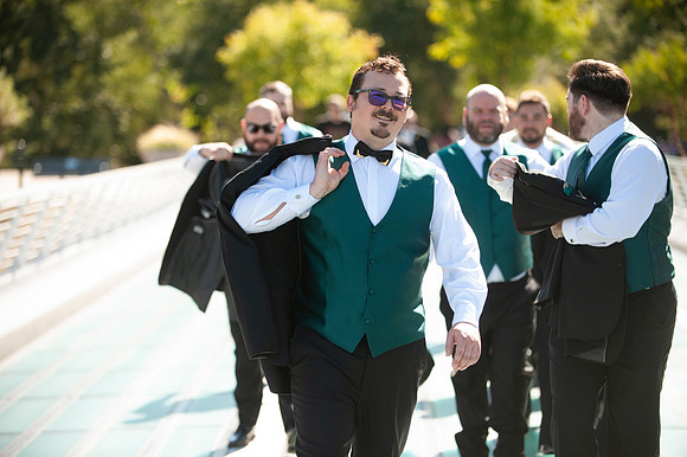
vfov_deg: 11.8
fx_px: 2212
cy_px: 228
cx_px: 344
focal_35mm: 116
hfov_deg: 17.7
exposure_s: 1/8000
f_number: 2.8
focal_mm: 116
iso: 2000
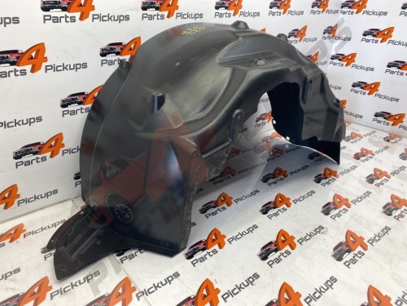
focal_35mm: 26
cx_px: 204
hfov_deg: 67.3
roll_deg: -0.5
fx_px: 306
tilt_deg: -23.5
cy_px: 153
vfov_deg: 53.1
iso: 40
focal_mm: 4.25
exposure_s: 1/100
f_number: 1.8
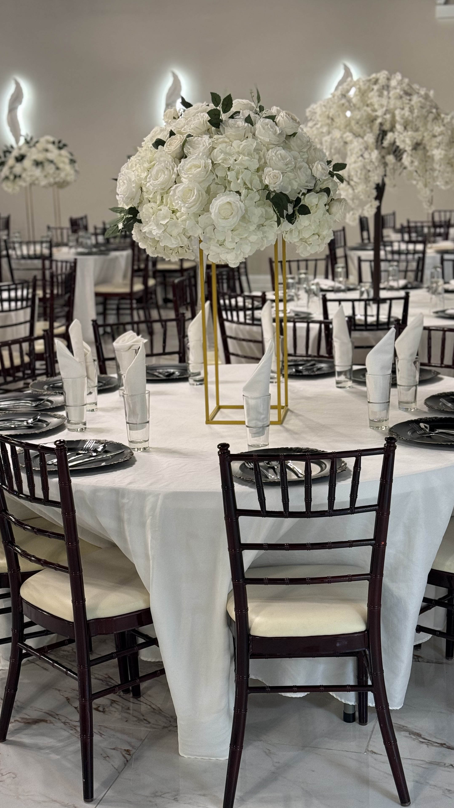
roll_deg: +1.4
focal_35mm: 55
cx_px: 248
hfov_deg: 21.8
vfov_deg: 37.8
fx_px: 1177
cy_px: 415
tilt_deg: -12.9
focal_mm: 6.76
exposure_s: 1/60
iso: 100
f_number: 1.78
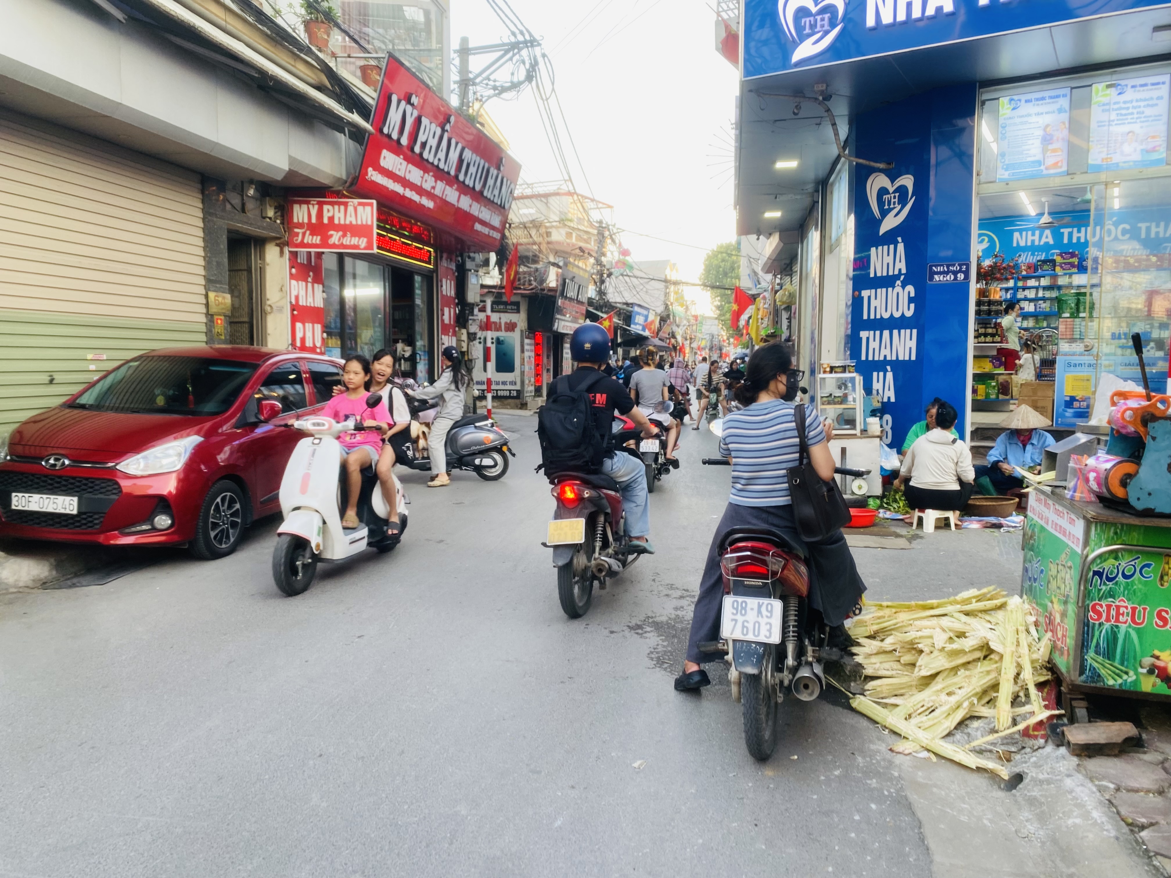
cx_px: 586
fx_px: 880
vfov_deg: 53.1
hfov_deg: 67.3
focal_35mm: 26
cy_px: 439
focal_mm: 4.25
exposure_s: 1/122
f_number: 1.8
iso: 40
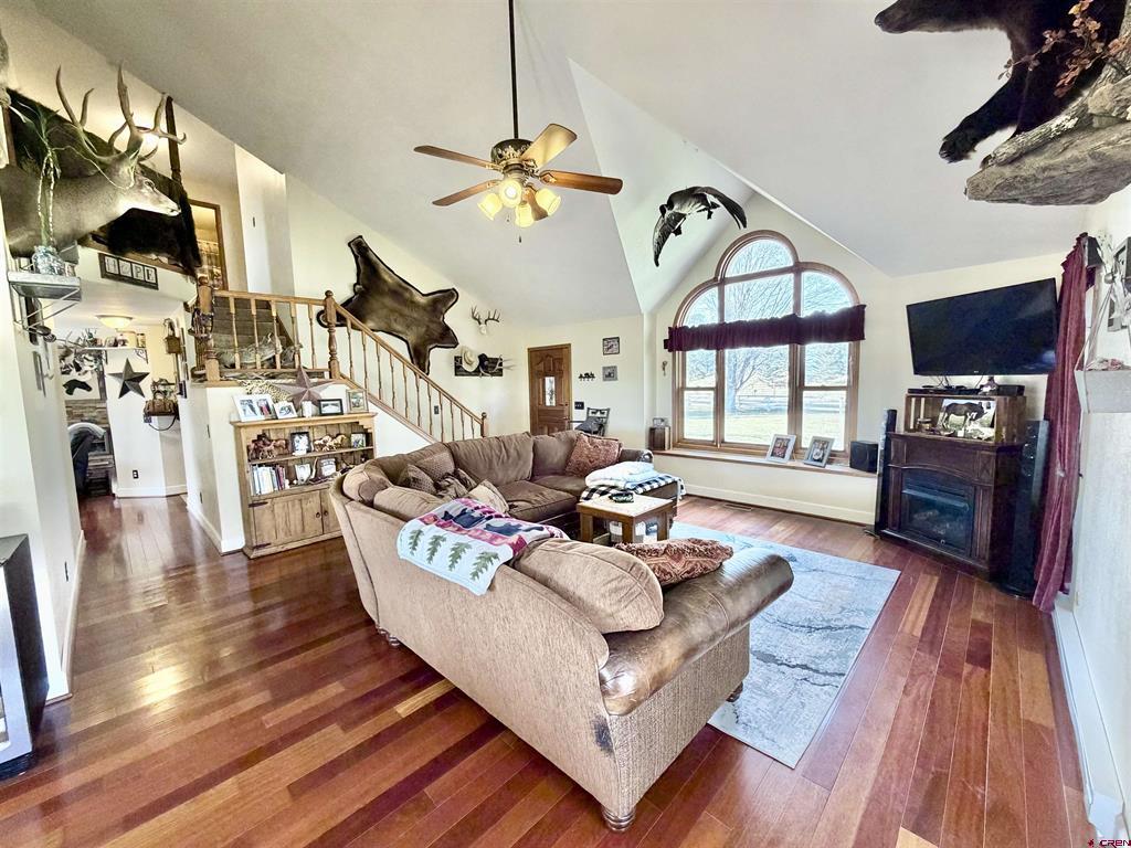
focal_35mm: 14
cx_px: 566
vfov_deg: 85.7
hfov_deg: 102.1
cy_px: 424
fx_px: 457
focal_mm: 2.22
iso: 320
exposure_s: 1/60
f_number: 2.2
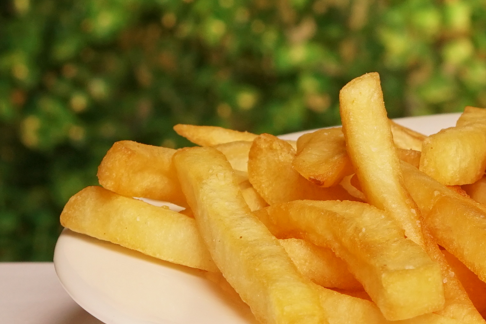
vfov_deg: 4.6
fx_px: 4009
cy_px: -93
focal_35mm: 297
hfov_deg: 6.9
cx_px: 686
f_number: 8
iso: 500
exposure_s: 1/100
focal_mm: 50
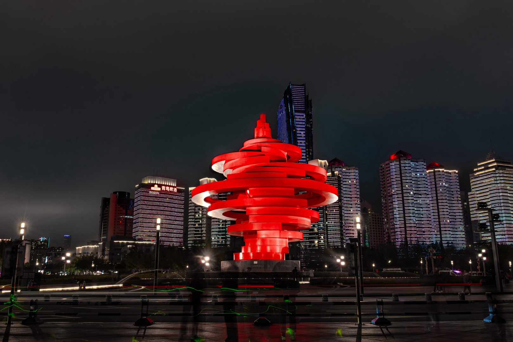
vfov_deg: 43.6
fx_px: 428
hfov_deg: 61.9
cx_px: 256
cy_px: 171
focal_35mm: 30
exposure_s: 25
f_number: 8
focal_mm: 20
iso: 100
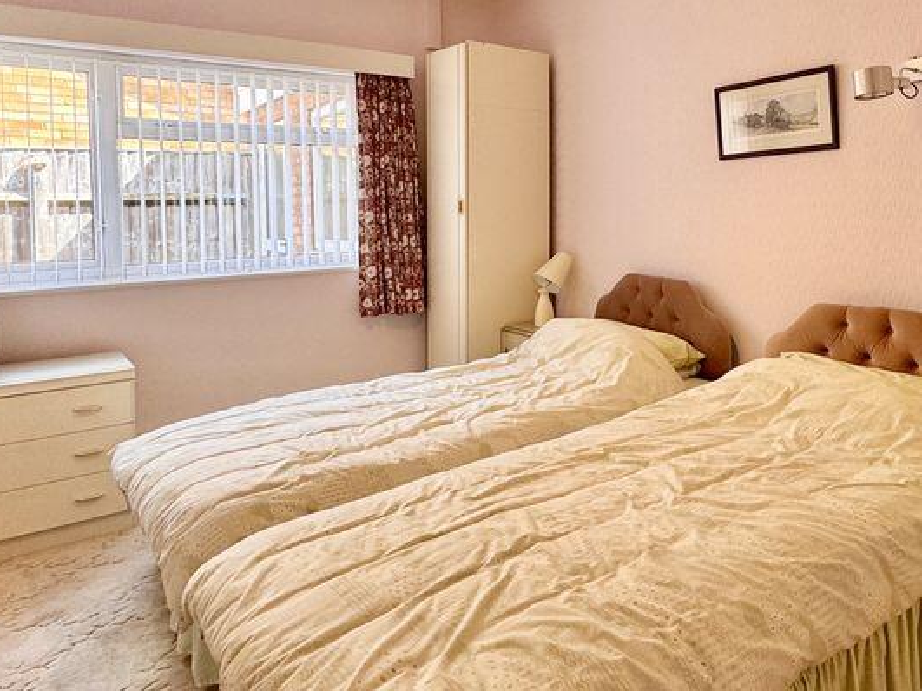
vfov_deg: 50.3
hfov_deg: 63.0
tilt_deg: -1.4
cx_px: 644
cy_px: 220
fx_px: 719
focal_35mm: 27
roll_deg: +1.5
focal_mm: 2.22
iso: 100
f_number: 2.2
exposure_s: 1/100
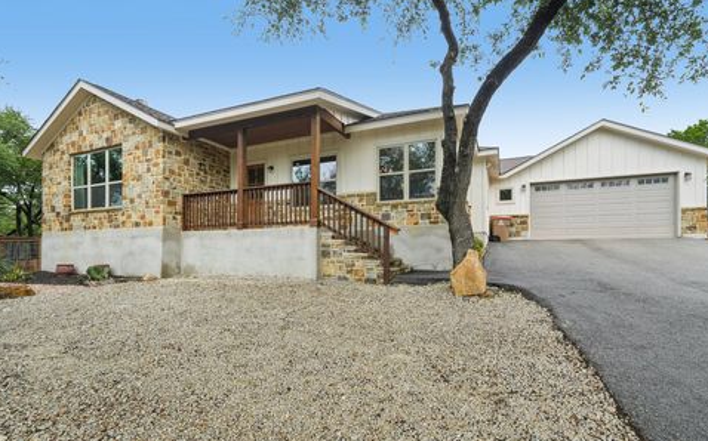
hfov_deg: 97.8
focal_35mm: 16
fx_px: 309
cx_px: 364
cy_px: 235
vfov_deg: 71.1
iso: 800
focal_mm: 15
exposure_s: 1/320
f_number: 11
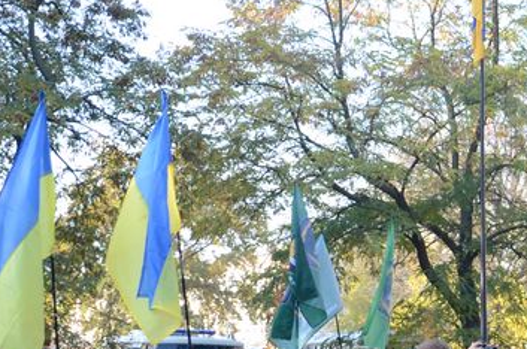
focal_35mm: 131
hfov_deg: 14.8
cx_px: 733
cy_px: 275
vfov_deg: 10.4
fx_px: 1914
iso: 400
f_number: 5
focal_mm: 22
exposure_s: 1/400
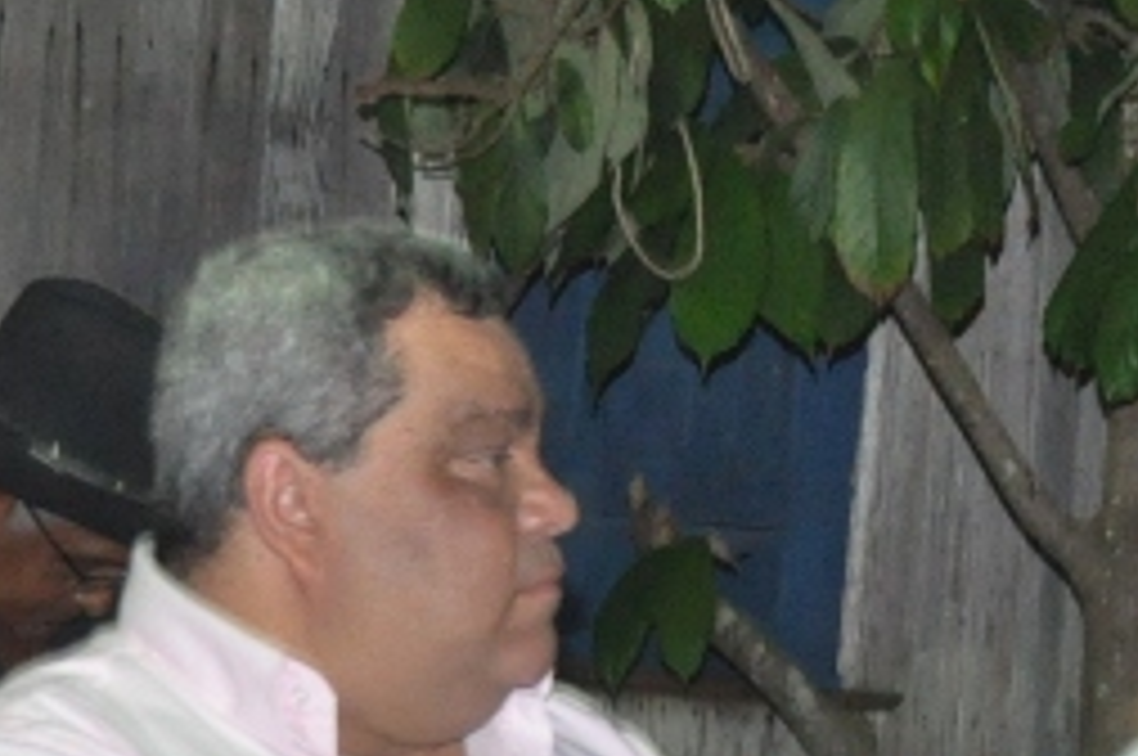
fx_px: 5399
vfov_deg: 7.9
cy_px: 873
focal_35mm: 171
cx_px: 1444
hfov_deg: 11.7
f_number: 5
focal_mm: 32
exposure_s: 1/30
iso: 2000
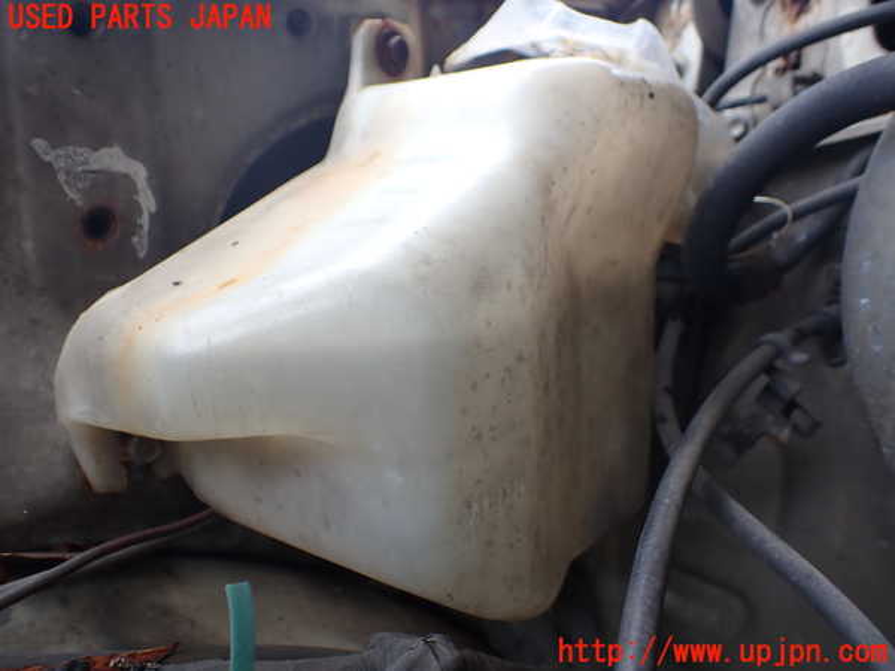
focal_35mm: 30
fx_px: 776
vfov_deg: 46.8
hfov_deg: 60.0
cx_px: 448
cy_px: 336
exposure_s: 1/200
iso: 100
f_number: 2.3
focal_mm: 5.4
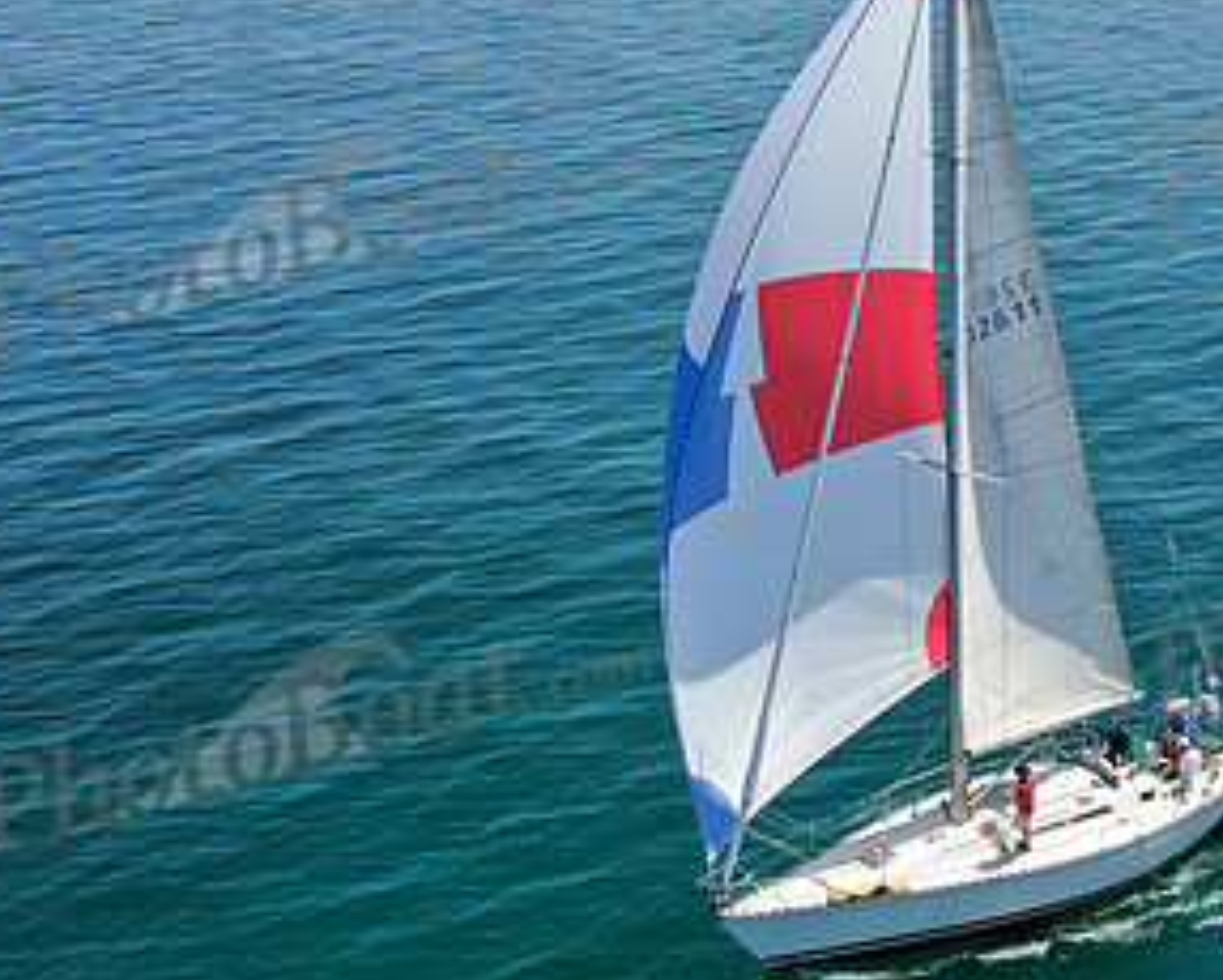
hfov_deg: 27.9
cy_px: 415
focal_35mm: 67
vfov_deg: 22.8
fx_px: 2427
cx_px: 903
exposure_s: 1/1000
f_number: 3.2
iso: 100
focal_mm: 5.82
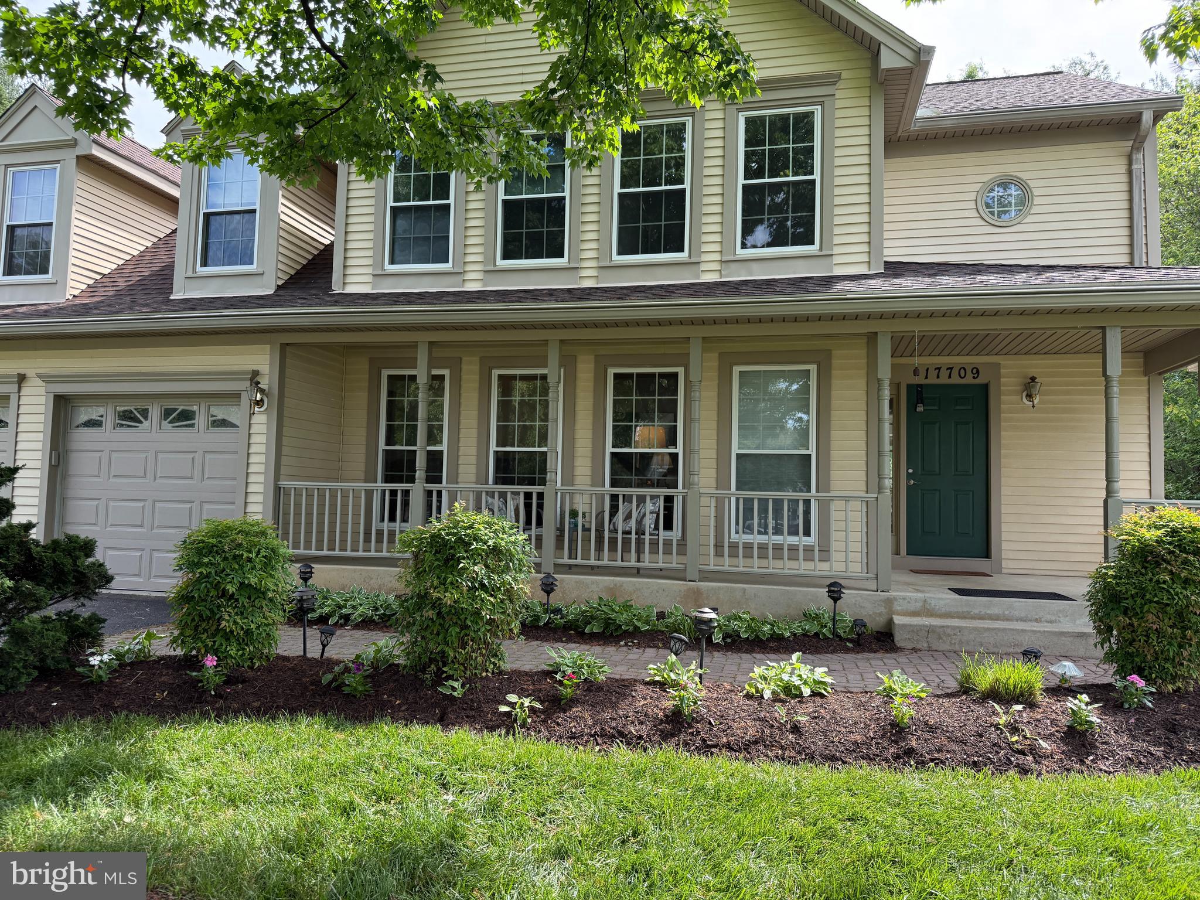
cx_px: 600
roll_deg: -1.3
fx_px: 832
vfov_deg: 56.8
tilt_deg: +3.2
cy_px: 450
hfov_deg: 71.6
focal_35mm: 24
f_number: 1.78
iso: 100
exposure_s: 1/840
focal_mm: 6.76
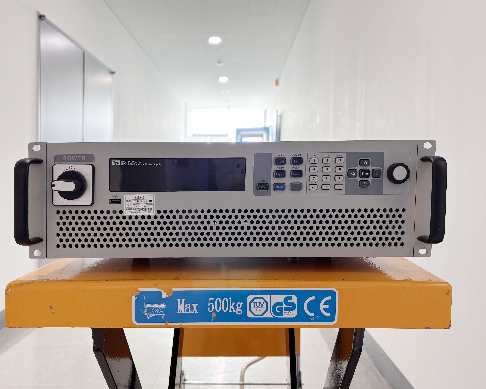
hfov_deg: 62.1
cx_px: 225
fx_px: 403
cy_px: 201
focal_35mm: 28
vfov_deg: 51.5
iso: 80
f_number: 1.6
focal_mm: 5.96
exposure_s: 1/60
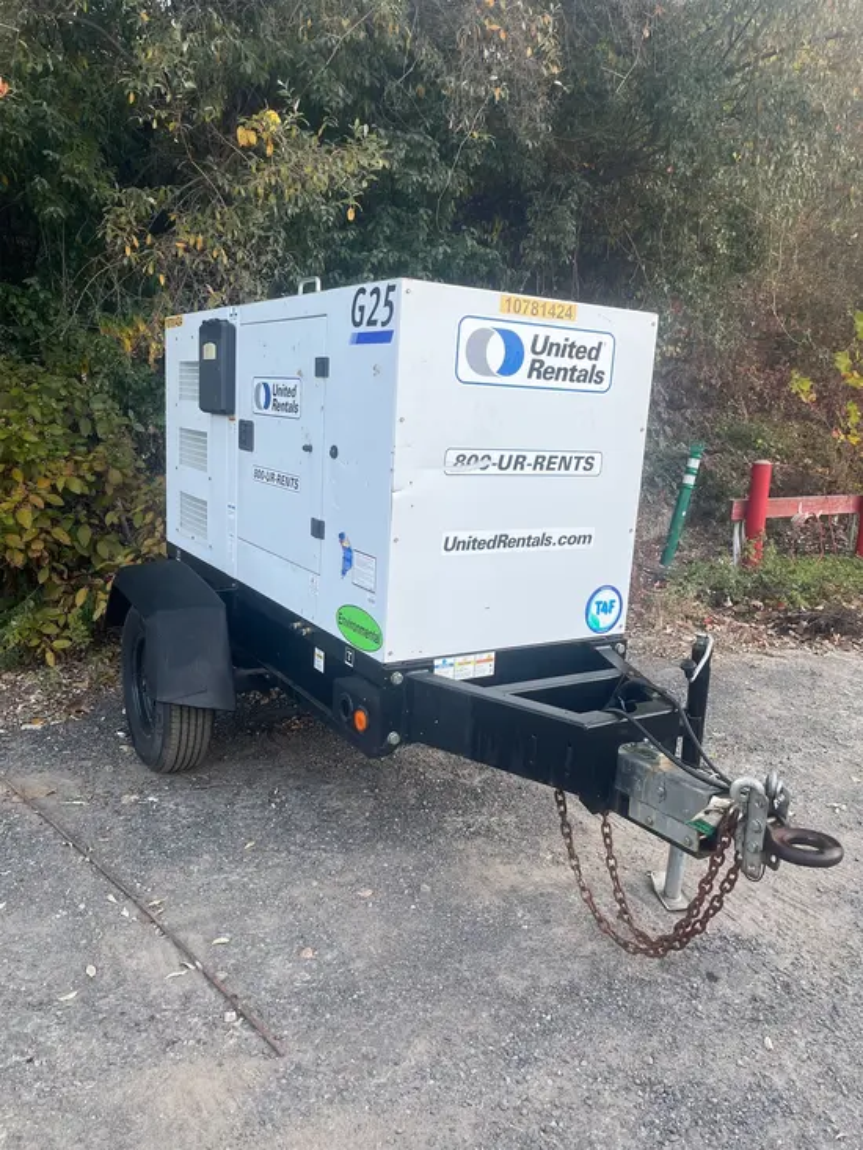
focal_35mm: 26
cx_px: 432
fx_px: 864
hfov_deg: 53.1
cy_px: 575
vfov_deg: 67.3
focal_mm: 5.1
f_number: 1.6
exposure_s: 1/250
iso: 40
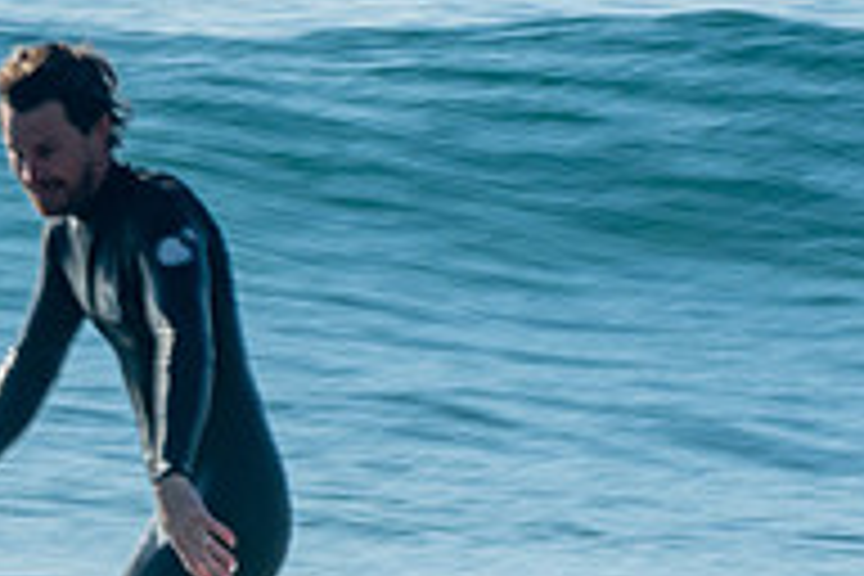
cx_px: 356
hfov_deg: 1.4
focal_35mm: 1453
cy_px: 704
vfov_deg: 0.9
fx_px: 34869
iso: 100
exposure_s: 1/30
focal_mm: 320
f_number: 25
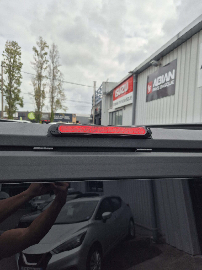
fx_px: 179
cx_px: 101
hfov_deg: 58.9
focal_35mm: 23
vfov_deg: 73.9
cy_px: 135
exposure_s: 1/1752
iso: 25
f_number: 1.8
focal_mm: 5.4
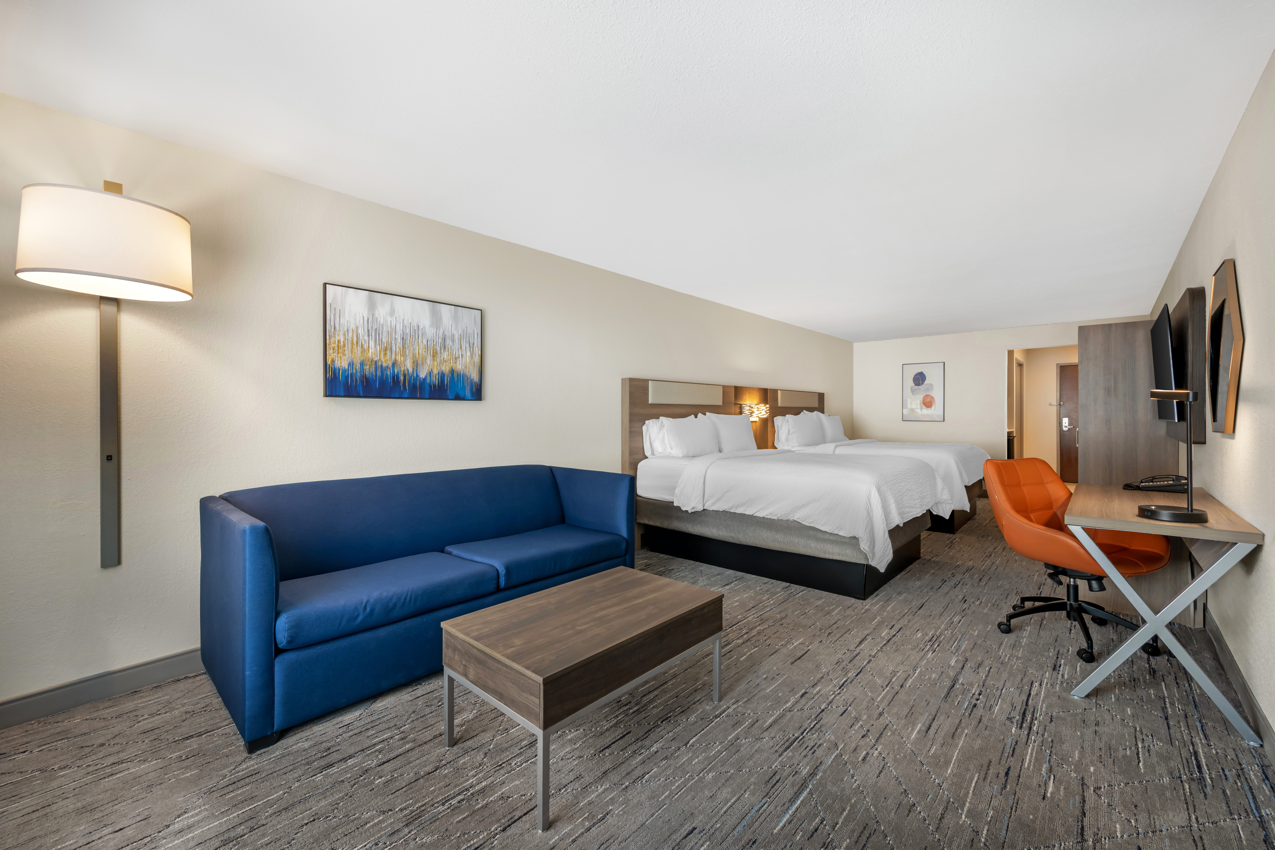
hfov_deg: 104.3
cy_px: 425
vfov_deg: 81.2
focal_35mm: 14
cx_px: 638
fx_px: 496
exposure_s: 1/10
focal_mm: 14
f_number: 10
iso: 400
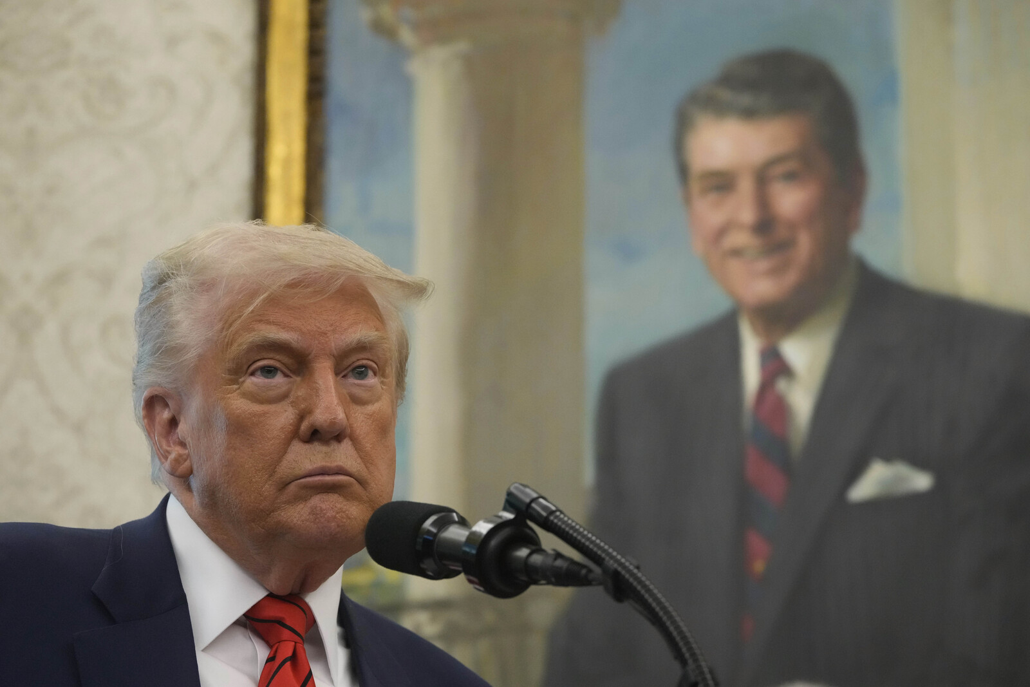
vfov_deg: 10.0
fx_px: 3920
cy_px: 344
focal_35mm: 137
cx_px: 515
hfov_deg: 15.0
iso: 5000
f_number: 6.3
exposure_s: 1/400
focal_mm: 137
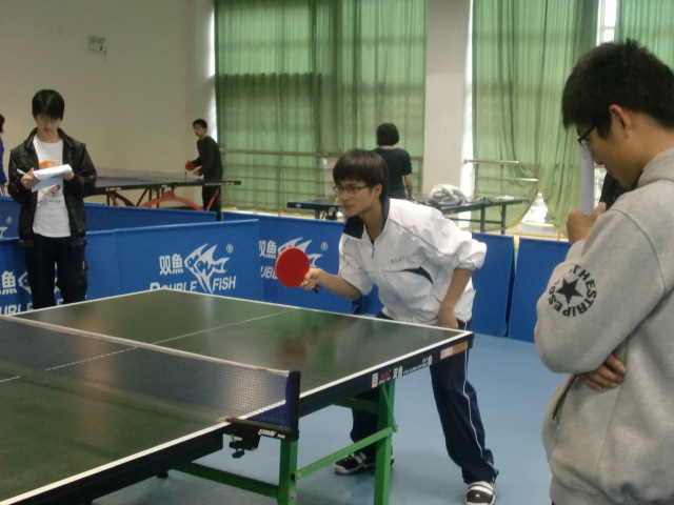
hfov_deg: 36.8
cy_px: 252
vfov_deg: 28.0
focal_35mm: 52
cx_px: 337
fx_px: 1012
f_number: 3.4
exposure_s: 1/60
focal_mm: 9.1
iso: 400
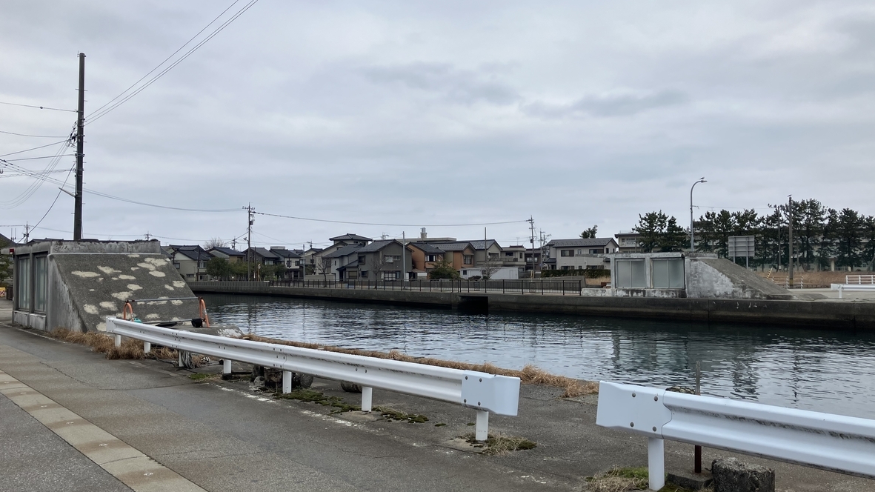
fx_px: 719
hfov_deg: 62.6
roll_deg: +0.7
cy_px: 257
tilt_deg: +0.9
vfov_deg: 37.8
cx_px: 444
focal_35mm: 31
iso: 32
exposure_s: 1/972
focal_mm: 3.99
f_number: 1.8
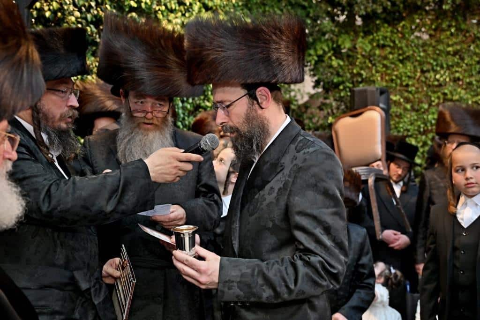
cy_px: 160
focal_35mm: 38
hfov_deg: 50.7
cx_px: 240
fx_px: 507
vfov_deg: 35.1
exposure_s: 1/160
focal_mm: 38
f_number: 4
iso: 500
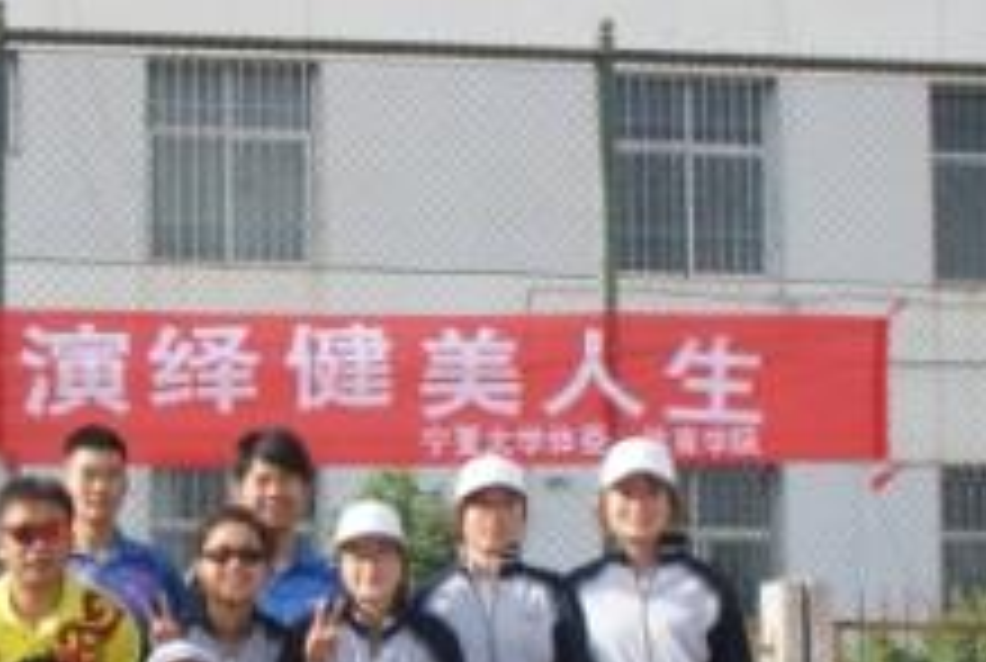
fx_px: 2360
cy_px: 667
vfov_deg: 15.7
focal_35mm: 86
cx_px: 23
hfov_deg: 22.8
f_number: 8
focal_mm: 28
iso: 100
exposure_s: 1/125
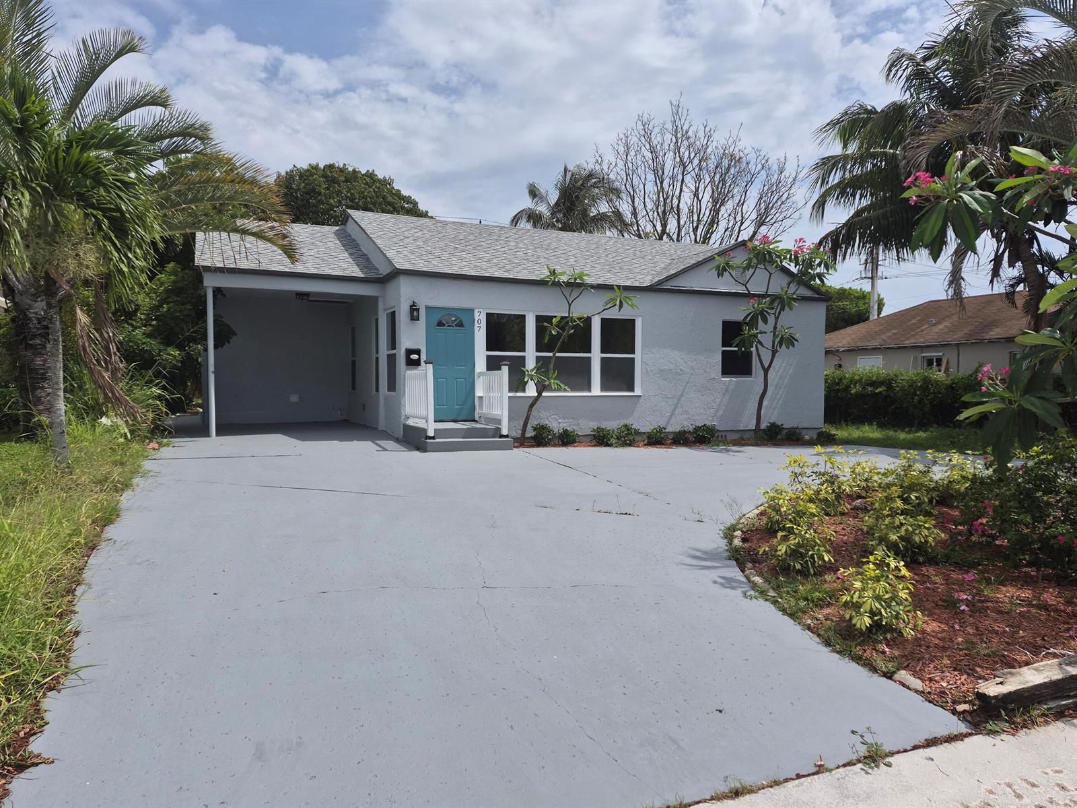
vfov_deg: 58.9
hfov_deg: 73.9
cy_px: 404
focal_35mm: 23
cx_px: 538
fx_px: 716
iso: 25
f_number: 1.8
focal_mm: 5.4
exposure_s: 1/3400
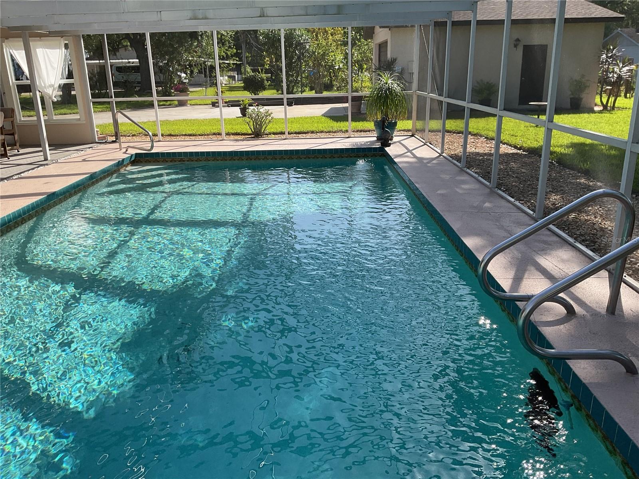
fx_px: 535
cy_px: 240
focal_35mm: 29
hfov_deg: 61.7
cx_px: 320
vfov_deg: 48.2
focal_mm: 3
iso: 16
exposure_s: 1/666
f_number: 1.8
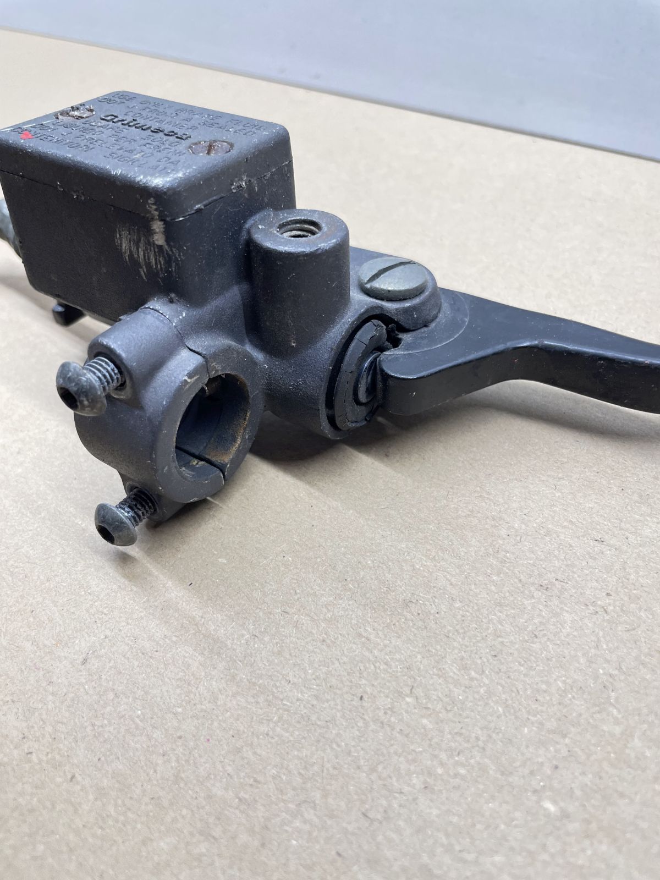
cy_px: 440
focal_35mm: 26
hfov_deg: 53.1
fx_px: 661
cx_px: 330
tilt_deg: -43.7
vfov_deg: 67.3
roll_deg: +6.3
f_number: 1.6
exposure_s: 1/100
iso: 100
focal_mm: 4.2
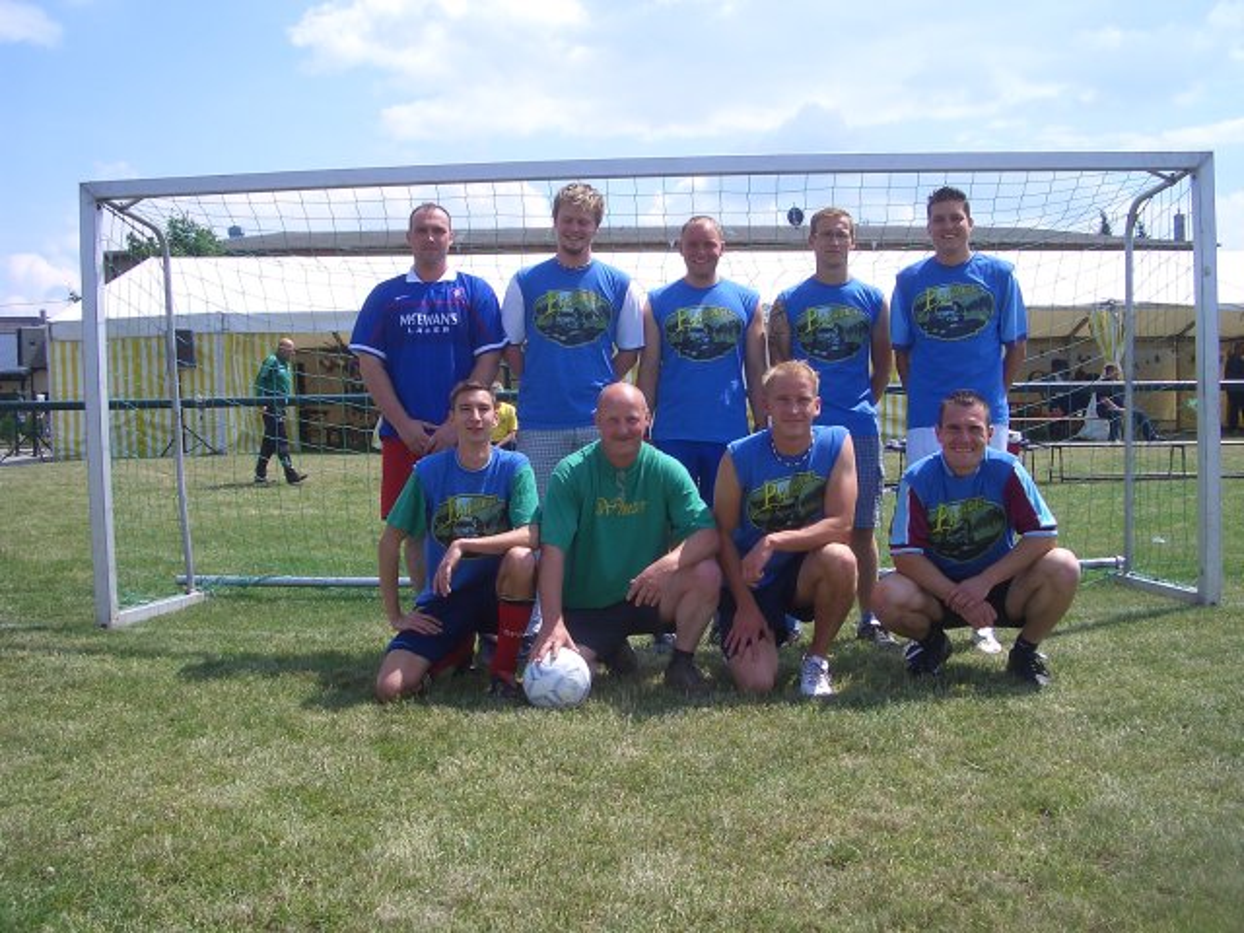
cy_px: 466
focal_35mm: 35
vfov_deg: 40.7
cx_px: 622
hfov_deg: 52.6
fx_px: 1258
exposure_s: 1/500
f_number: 4.3
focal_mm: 5.8
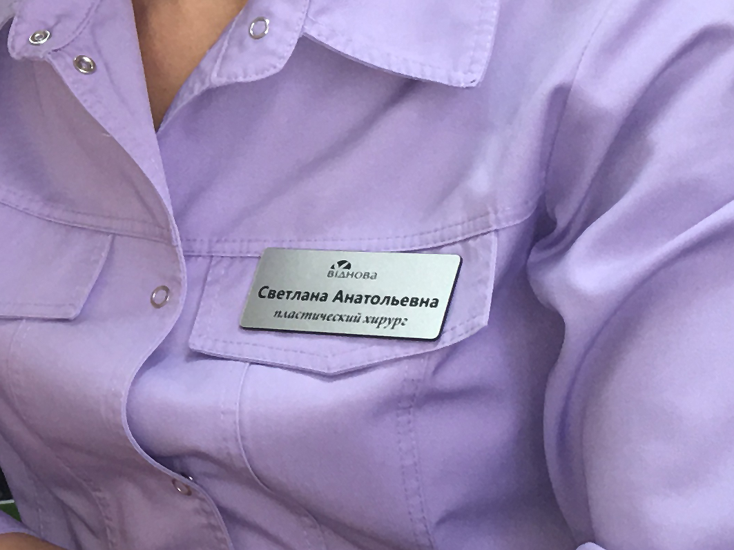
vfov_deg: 13.4
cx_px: -285
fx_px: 2332
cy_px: 72
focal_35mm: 110
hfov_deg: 16.6
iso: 64
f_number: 2.2
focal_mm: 4.15
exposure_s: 1/33
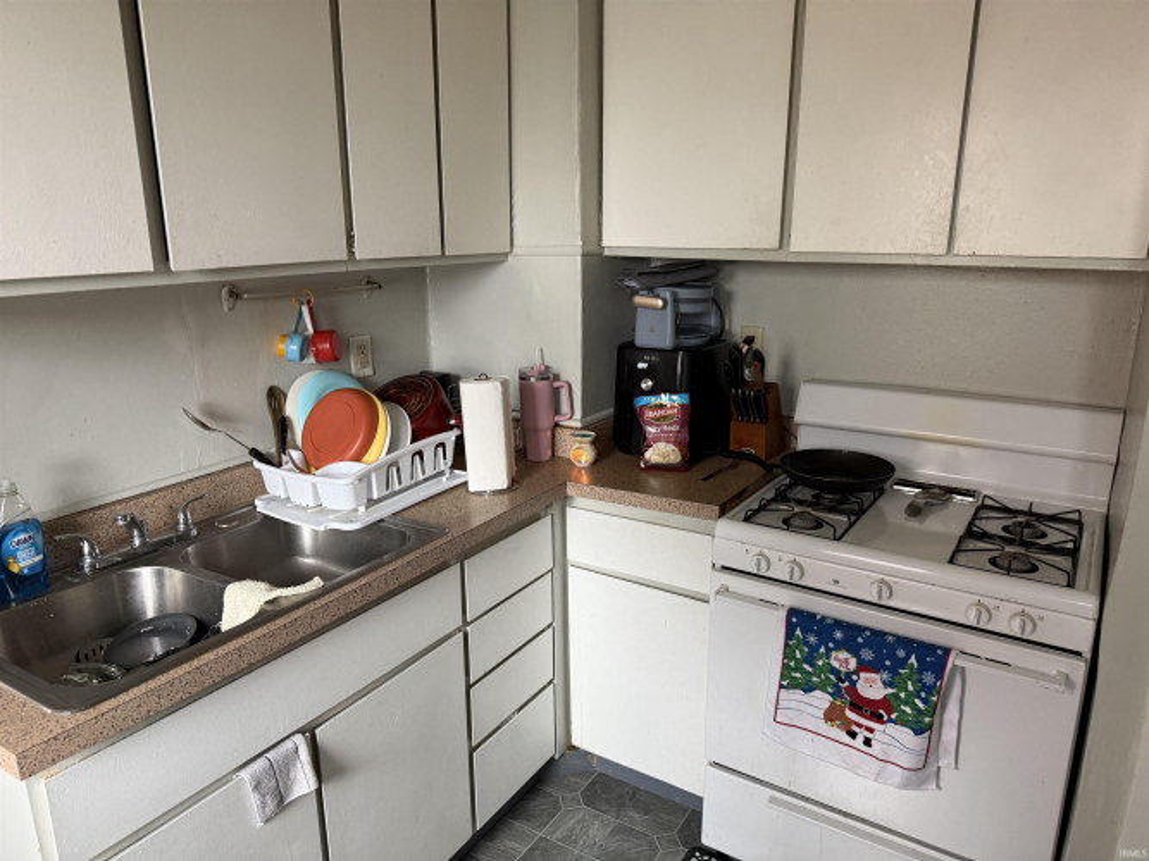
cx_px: 574
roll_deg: +0.1
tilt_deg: -15.7
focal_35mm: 24
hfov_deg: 71.6
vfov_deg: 56.8
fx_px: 796
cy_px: 430
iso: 320
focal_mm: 6.76
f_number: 1.78
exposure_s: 1/60
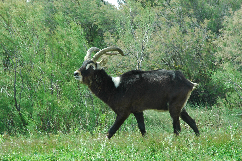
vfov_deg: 13.0
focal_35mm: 105
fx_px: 705
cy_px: 80
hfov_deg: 19.5
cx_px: 121
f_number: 9
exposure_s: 1/160
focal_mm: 70
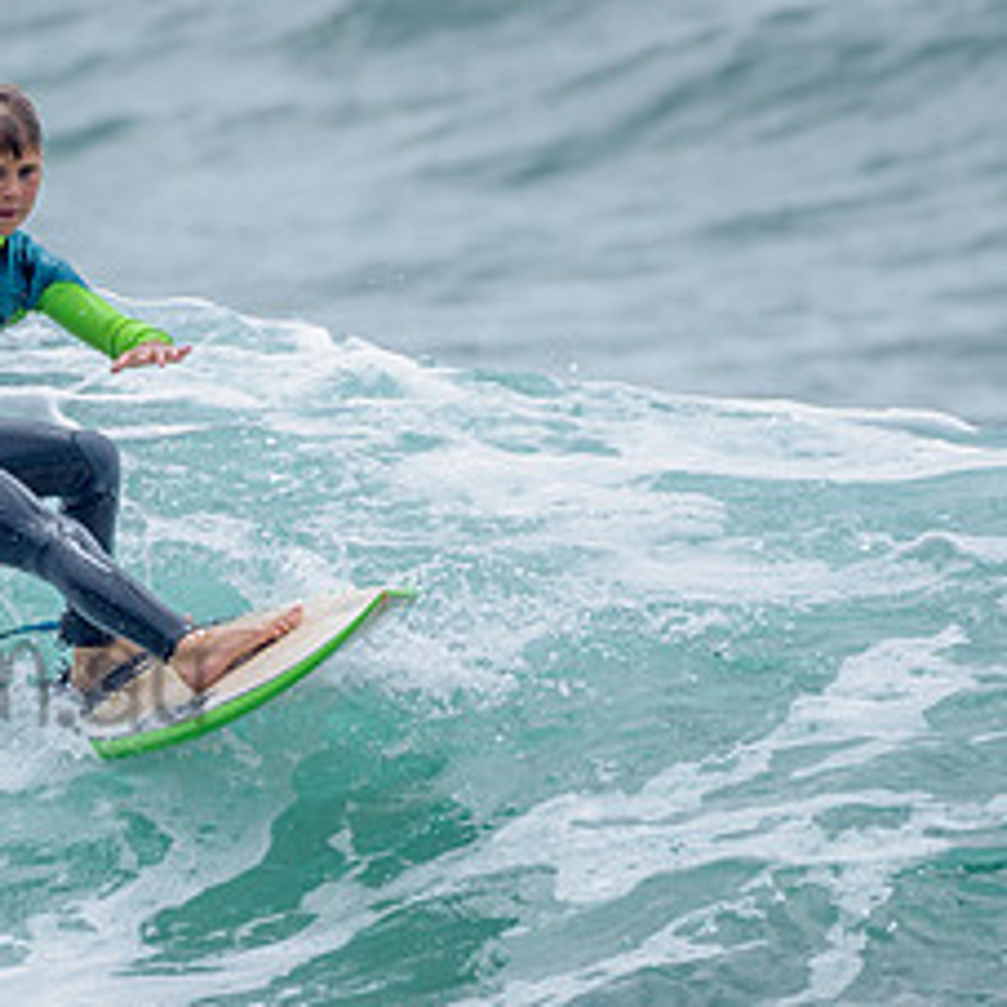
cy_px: 613
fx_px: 43773
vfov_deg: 1.3
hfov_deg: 1.3
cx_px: 29
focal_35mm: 1330
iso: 220
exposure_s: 1/2000
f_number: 5.6
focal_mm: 500
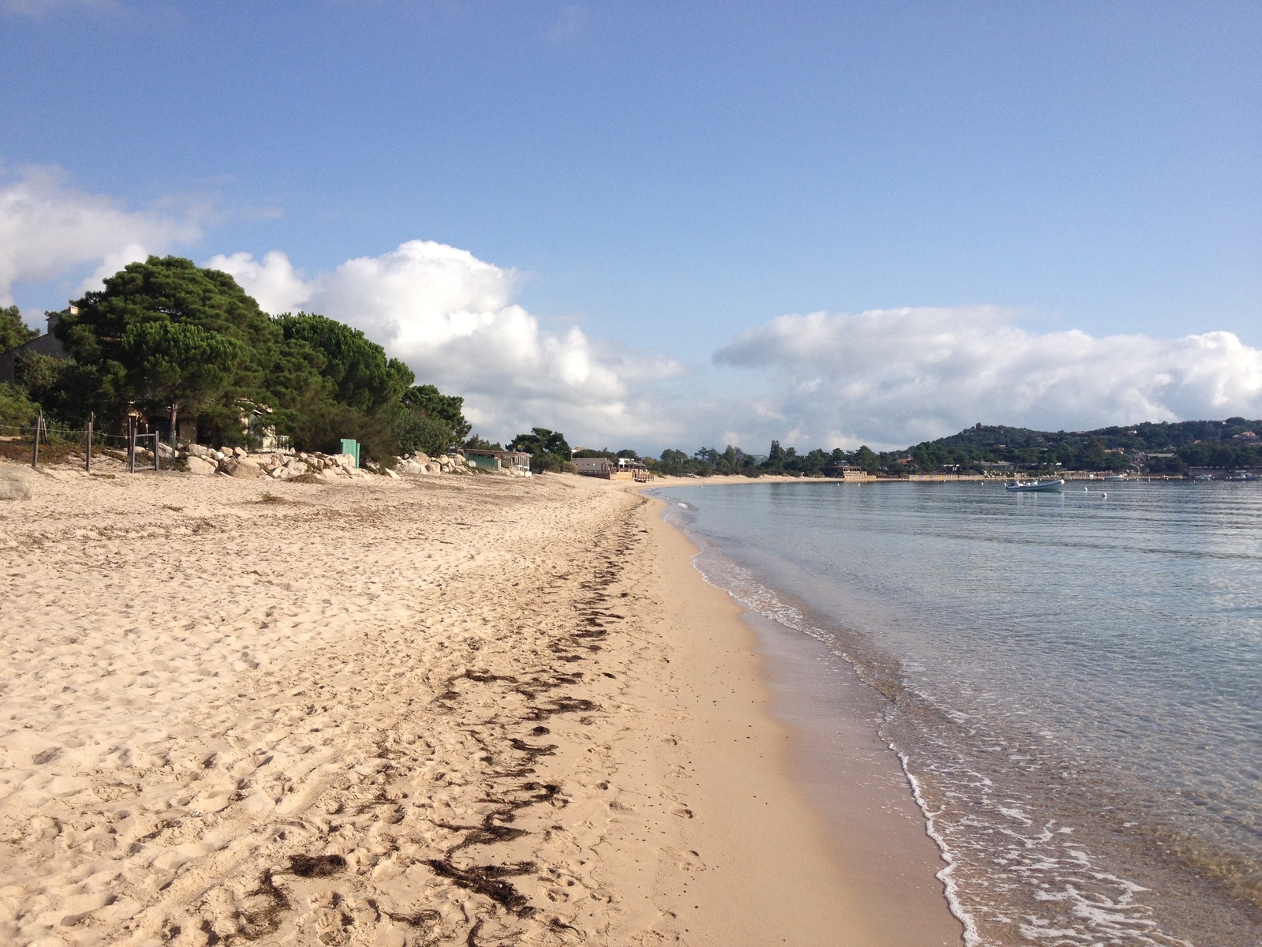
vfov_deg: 40.7
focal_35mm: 35
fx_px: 1276
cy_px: 474
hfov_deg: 52.6
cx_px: 631
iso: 64
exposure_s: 1/2513
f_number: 2.4
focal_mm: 4.28
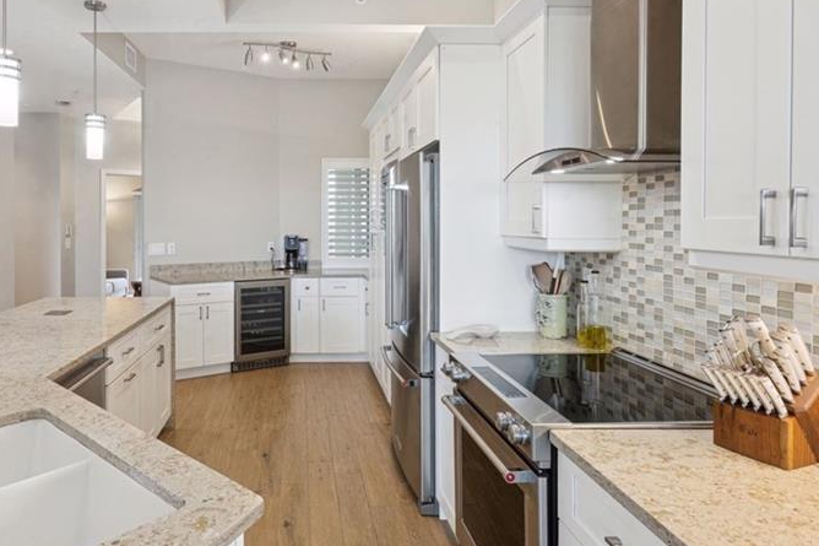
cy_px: 228
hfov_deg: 73.1
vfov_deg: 53.3
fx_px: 541
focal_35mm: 24
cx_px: 309
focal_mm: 15.5
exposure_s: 1/13
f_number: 13
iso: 400
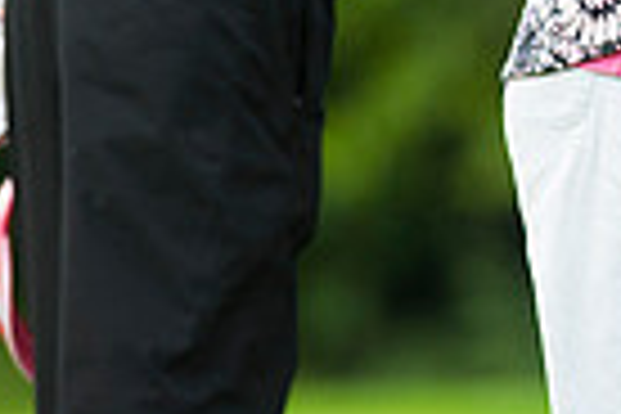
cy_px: -418
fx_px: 21699
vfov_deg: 1.1
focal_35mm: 1258
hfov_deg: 1.6
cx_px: 842
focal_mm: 300
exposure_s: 1/1600
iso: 800
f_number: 4
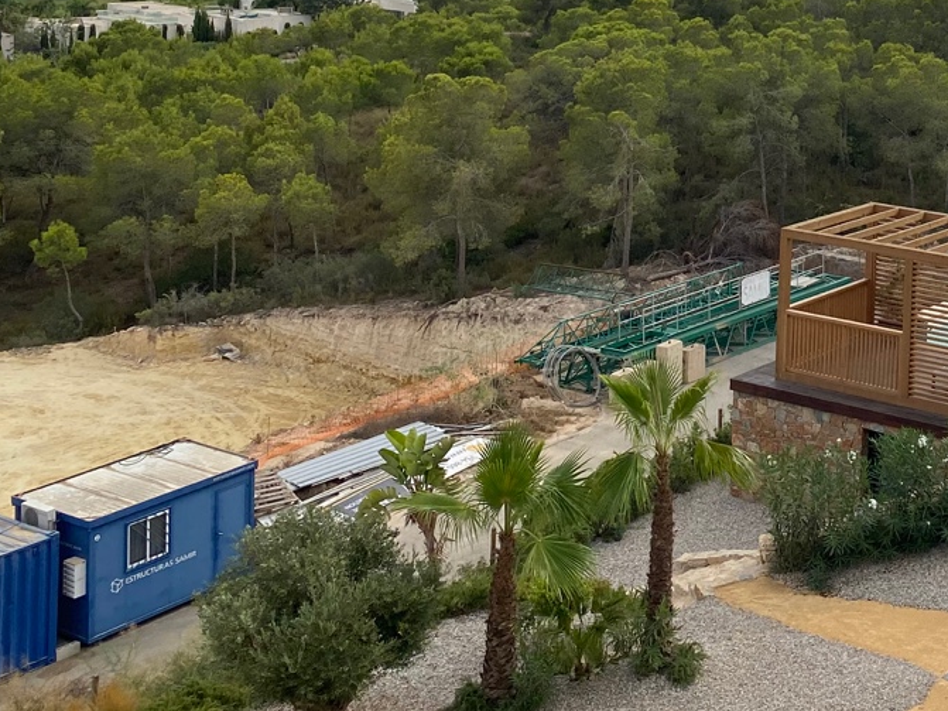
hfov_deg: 29.1
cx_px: 958
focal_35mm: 62
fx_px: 1698
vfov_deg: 22.5
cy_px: -47
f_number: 1.8
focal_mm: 4.25
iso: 32
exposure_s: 1/4444
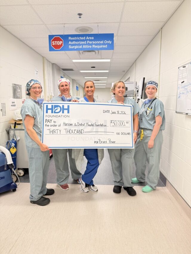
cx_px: 96
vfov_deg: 71.6
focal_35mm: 24
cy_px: 127
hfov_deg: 56.8
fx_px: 177
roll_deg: -0.1
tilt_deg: -7.5
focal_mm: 6.76
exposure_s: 1/69
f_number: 1.78
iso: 200
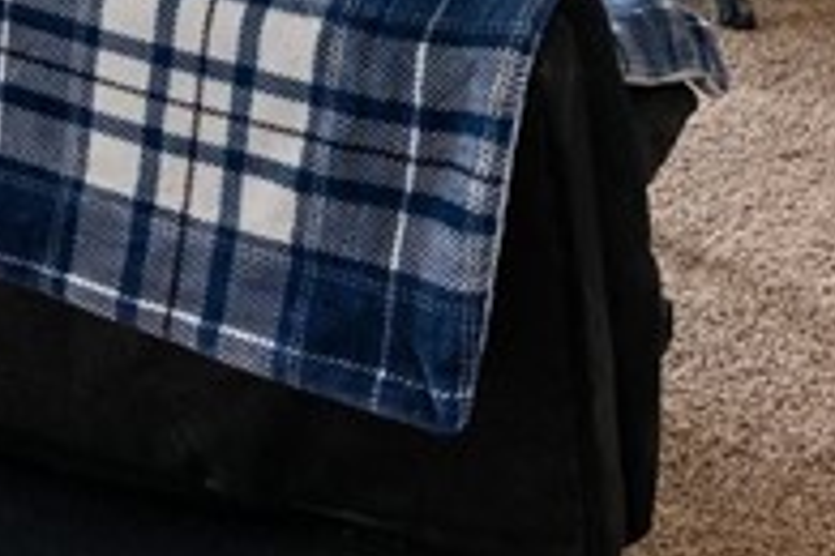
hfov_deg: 22.5
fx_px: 2064
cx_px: 131
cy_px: -629
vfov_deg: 12.9
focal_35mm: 89
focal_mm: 16
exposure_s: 1/2.5
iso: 500
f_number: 8
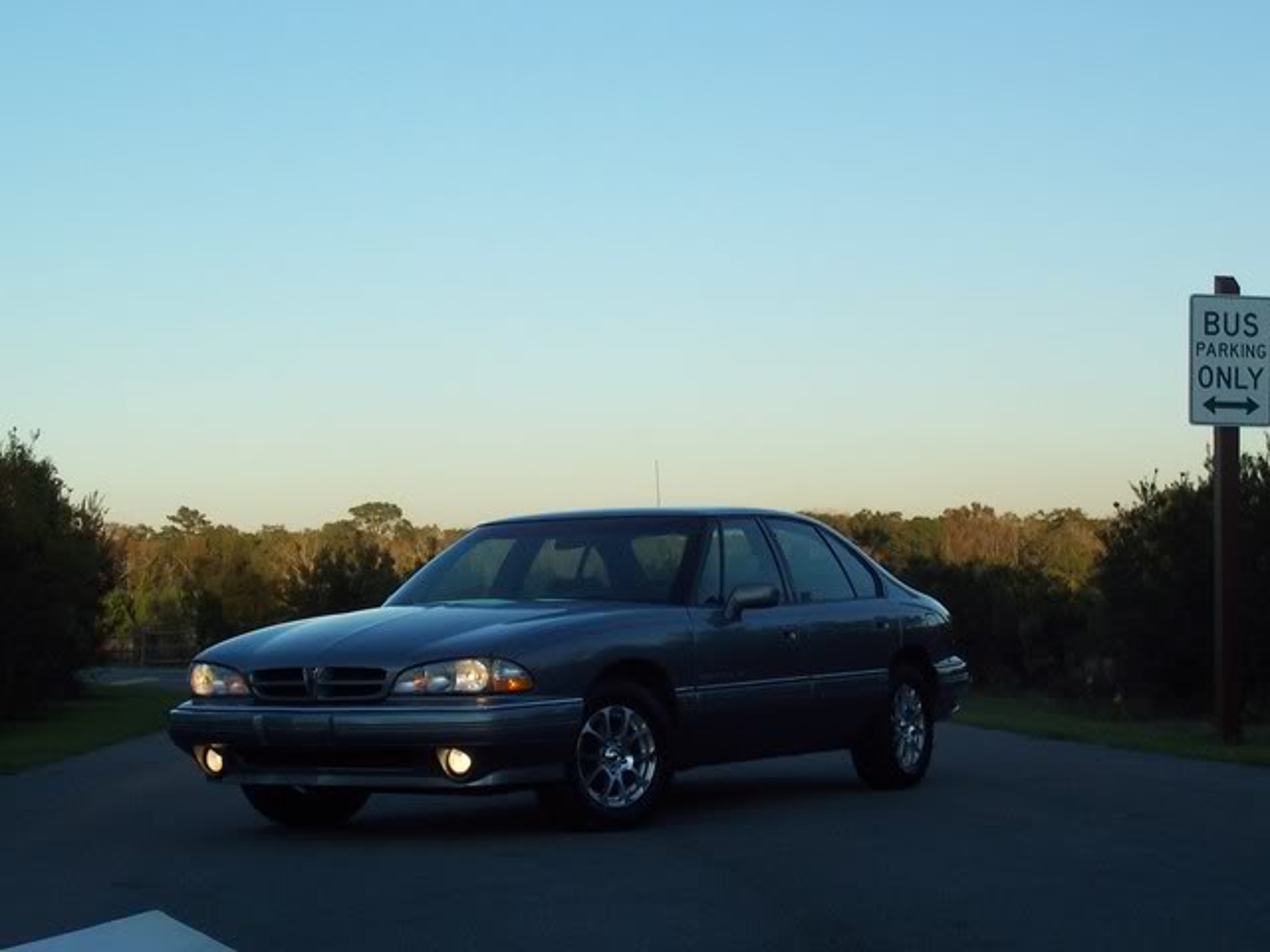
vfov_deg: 20.7
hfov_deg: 27.4
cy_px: 476
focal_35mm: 71
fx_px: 2605
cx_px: 635
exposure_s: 1/350
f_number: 4
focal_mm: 10.8
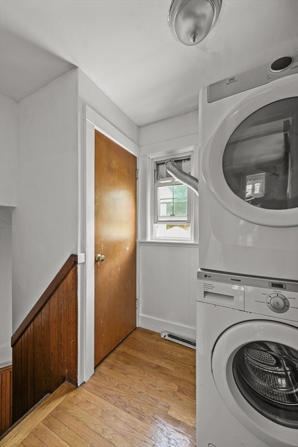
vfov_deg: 104.3
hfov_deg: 81.1
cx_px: 149
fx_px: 174
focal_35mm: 14
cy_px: 224
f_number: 6.3
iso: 100
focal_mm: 14
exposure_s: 1
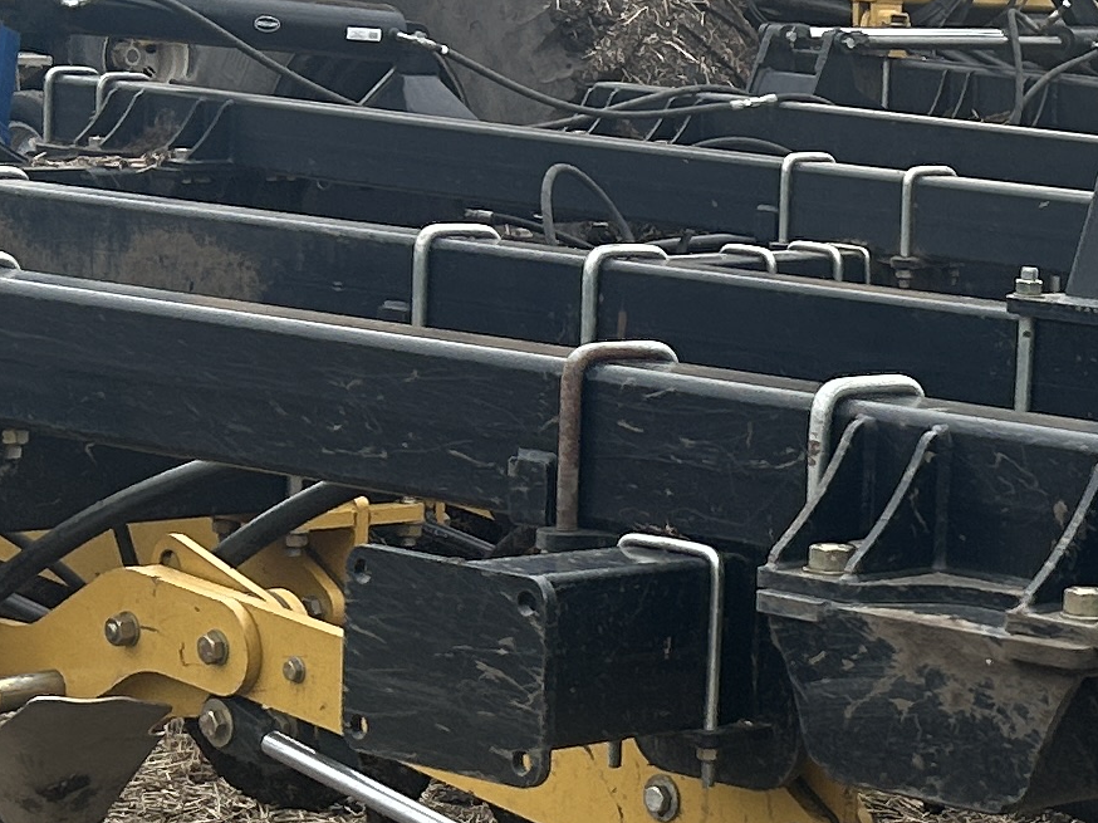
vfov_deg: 12.3
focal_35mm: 120
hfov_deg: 15.2
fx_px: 3805
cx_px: 1643
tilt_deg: -4.9
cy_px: 583
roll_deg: -1.9
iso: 50
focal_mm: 5.7
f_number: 1.5
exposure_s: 1/2571
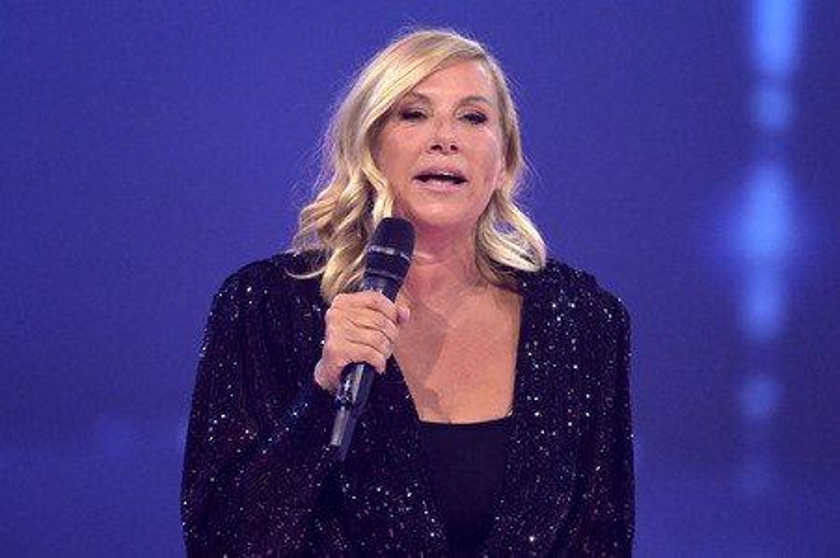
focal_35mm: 500
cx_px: 420
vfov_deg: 2.7
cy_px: 279
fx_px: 11658
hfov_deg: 4.1
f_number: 5.6
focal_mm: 500
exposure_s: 1/400
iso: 8000
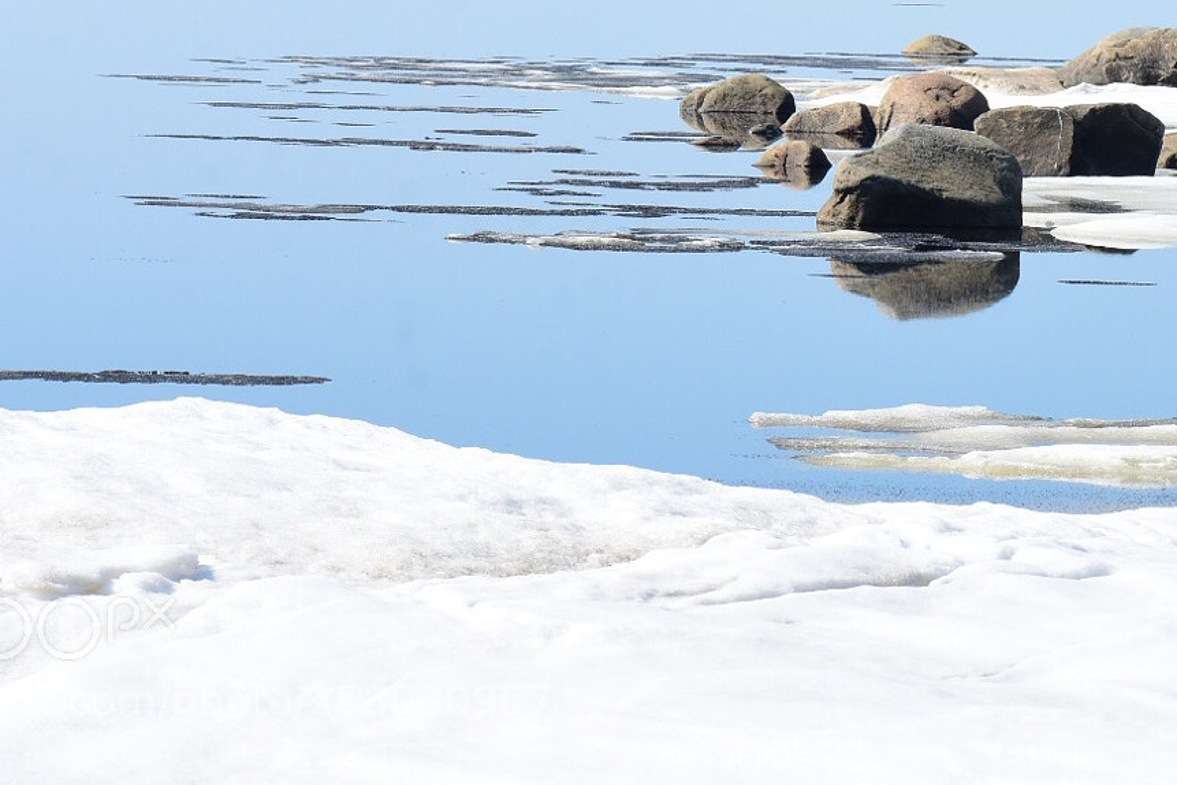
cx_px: 930
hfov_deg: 8.2
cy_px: 79
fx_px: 8206
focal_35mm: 251
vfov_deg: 5.5
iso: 220
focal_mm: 90
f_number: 13
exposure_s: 1/320
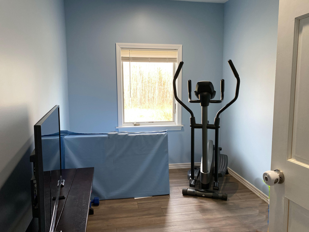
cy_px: 116
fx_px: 232
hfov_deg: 67.3
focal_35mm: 26
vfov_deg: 53.1
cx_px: 154
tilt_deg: -7.1
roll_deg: -2.1
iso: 100
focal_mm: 4.25
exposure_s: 1/60
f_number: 1.8
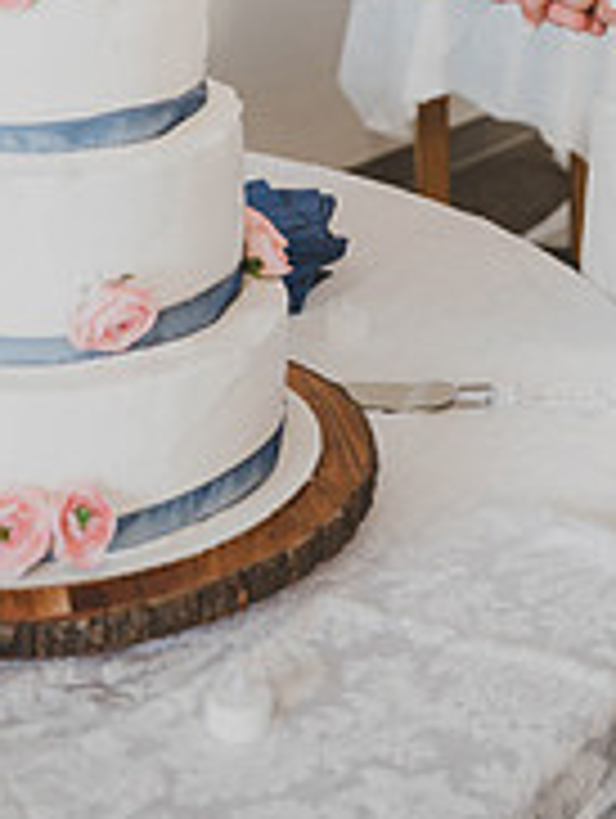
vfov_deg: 22.4
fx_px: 1965
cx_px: 546
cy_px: -50
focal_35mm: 83
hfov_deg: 17.6
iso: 3200
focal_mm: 35
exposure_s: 1/125
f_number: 2.8
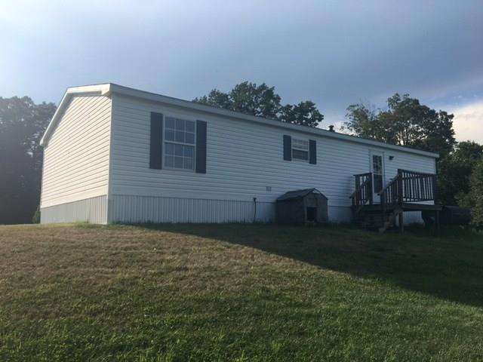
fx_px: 405
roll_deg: -1.0
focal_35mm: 29
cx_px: 242
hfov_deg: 61.7
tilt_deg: +7.2
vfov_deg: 48.2
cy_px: 181
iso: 25
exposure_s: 1/1508
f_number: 2.2
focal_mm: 4.15
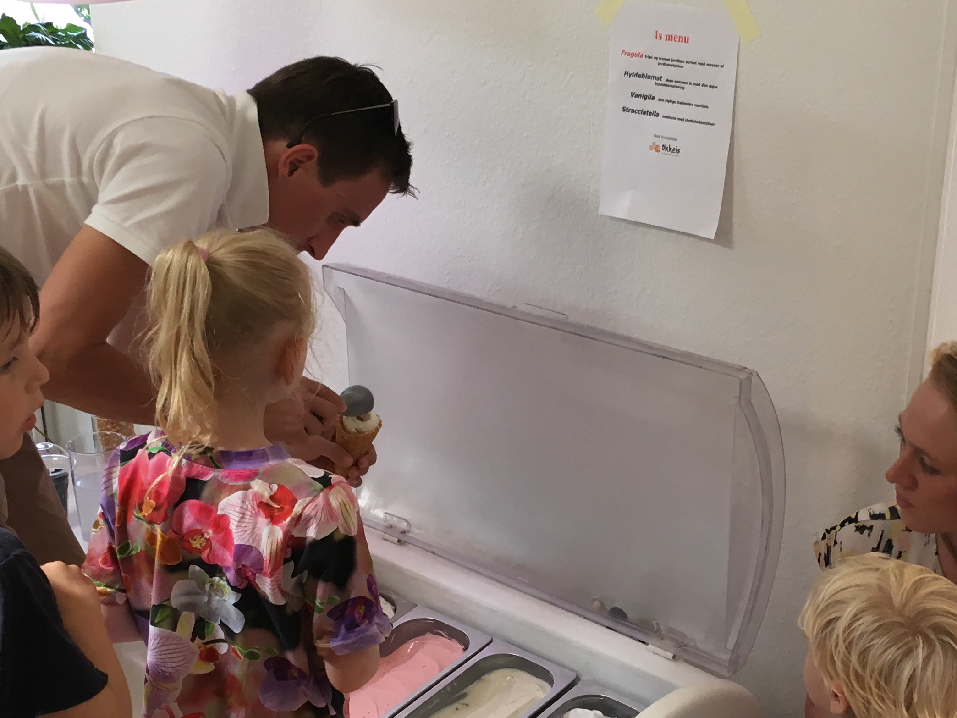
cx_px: 469
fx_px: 1548
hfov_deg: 34.3
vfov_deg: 26.0
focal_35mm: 56
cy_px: 442
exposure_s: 1/33
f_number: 2.2
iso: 40
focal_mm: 4.15
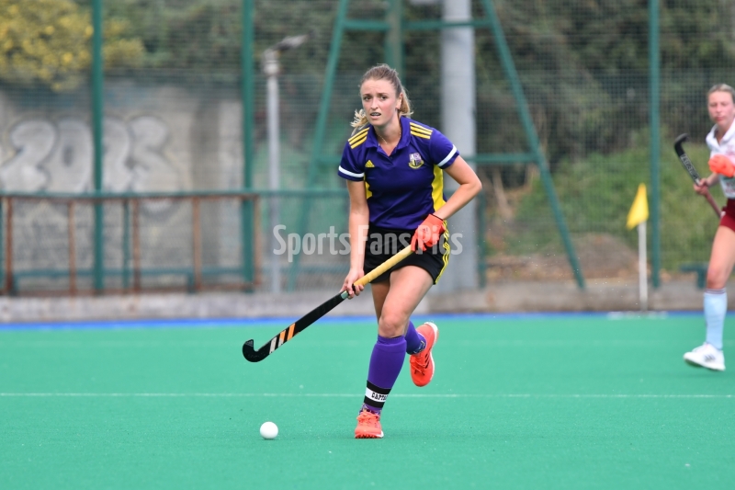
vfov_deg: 2.5
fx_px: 11022
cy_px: 245
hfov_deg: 3.8
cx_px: 368
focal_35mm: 540
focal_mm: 270
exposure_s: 1/1000
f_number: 4
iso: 280
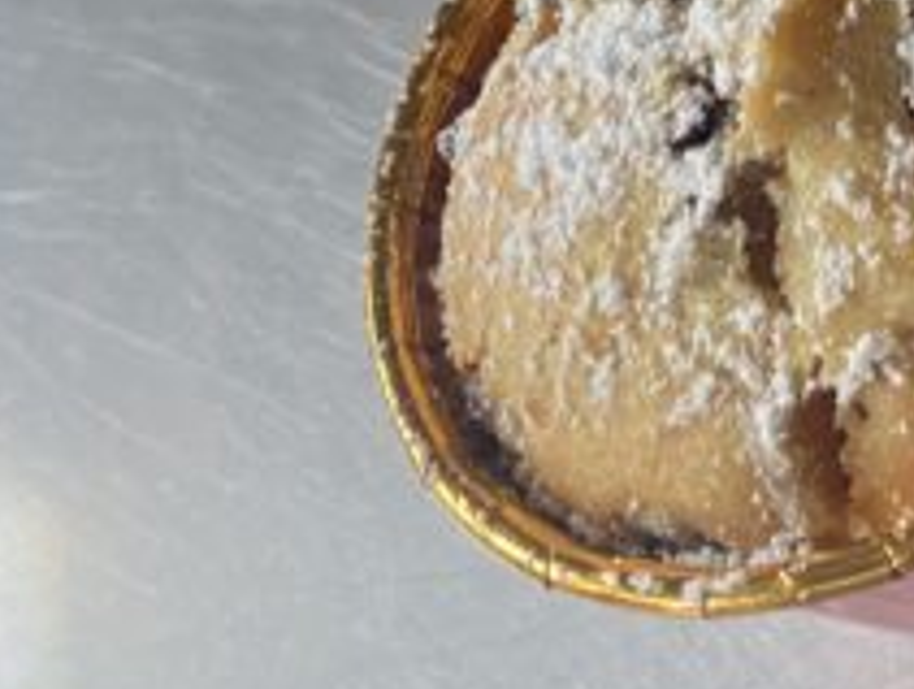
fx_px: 2169
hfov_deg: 22.6
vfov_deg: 17.3
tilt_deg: -47.9
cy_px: -113
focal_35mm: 82
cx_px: 977
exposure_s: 1/60
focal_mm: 4.25
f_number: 1.8
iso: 500
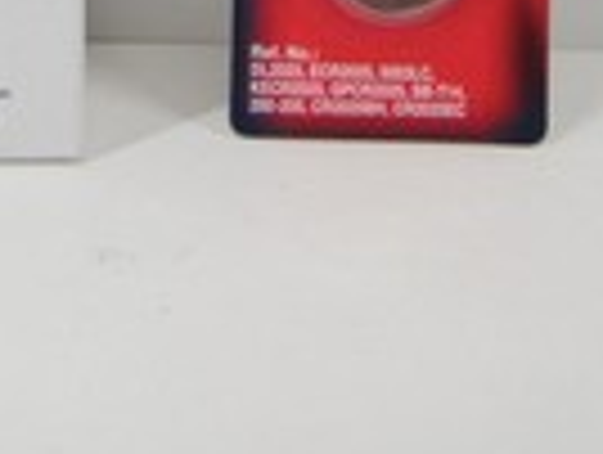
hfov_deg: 12.9
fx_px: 2653
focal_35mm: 152
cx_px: 135
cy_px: -189
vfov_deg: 9.6
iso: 160
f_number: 4
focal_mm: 9.13
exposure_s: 1/40
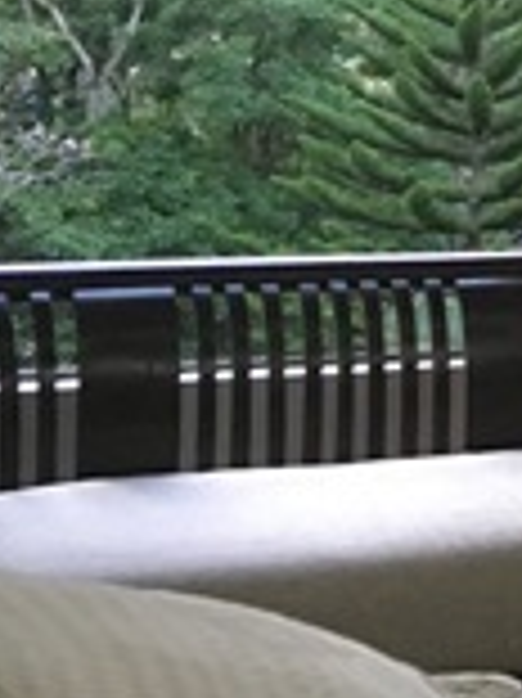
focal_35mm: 120
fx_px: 2416
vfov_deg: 16.0
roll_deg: -0.3
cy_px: -45
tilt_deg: +1.1
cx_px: 1386
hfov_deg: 10.2
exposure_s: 1/30
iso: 125
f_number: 2.2
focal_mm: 4.15
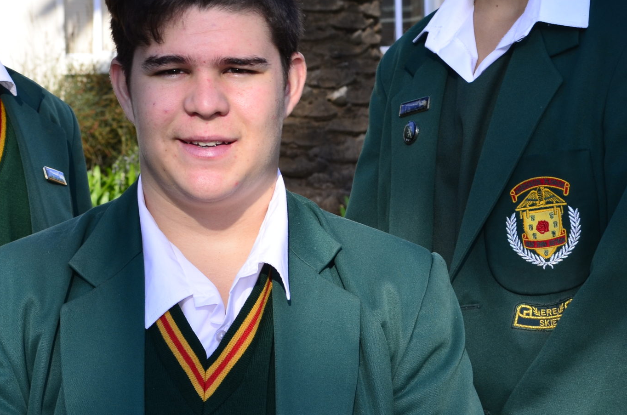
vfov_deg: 12.7
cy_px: 68
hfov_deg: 19.1
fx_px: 1859
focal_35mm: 107
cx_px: 230
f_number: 8
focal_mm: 38
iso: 200
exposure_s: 1/200
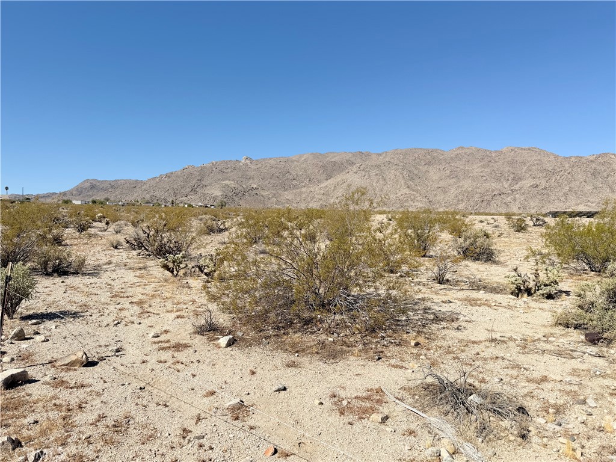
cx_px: 308
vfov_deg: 56.8
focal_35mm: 24
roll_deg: +1.1
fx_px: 427
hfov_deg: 71.6
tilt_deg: -0.6
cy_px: 231
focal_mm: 6.76
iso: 80
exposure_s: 1/8130
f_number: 1.78
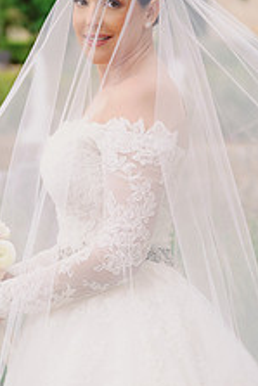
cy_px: 190
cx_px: 92
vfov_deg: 14.5
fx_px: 1513
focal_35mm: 141
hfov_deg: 9.7
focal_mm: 70
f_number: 3.2
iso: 160
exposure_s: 1/200
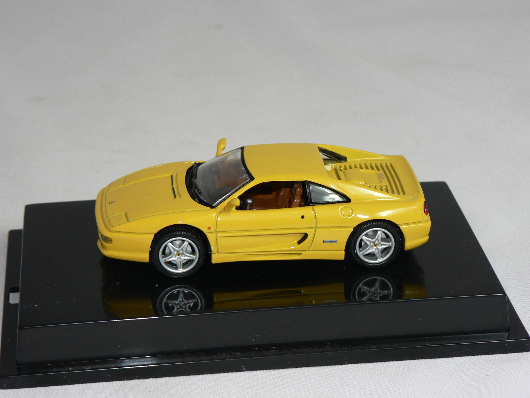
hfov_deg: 19.3
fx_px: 1562
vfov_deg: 14.5
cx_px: 265
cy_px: 199
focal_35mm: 102
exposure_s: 1/60
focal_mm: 16.9
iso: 80
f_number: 3.2
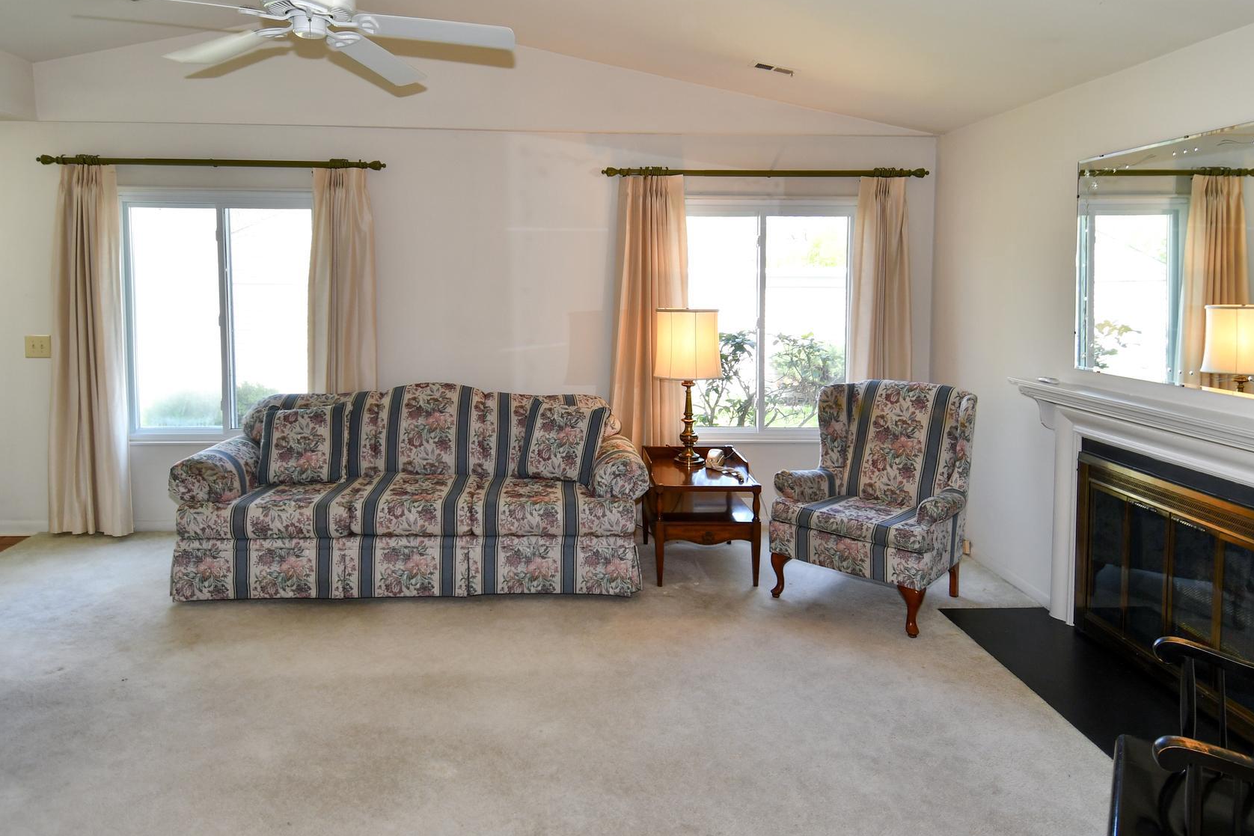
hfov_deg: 78.6
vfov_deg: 57.2
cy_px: 443
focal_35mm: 22
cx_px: 634
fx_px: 766
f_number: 4.5
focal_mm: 12
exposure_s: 1/80
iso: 200
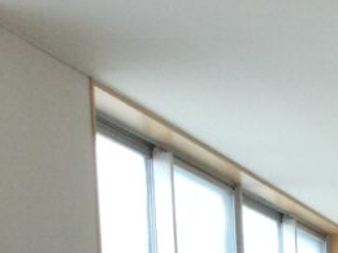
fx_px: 1191
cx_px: 590
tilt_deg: -7.6
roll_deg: +1.2
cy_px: 493
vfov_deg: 11.1
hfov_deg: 14.4
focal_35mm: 122
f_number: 2.4
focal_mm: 3.3
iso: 64
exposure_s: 1/30
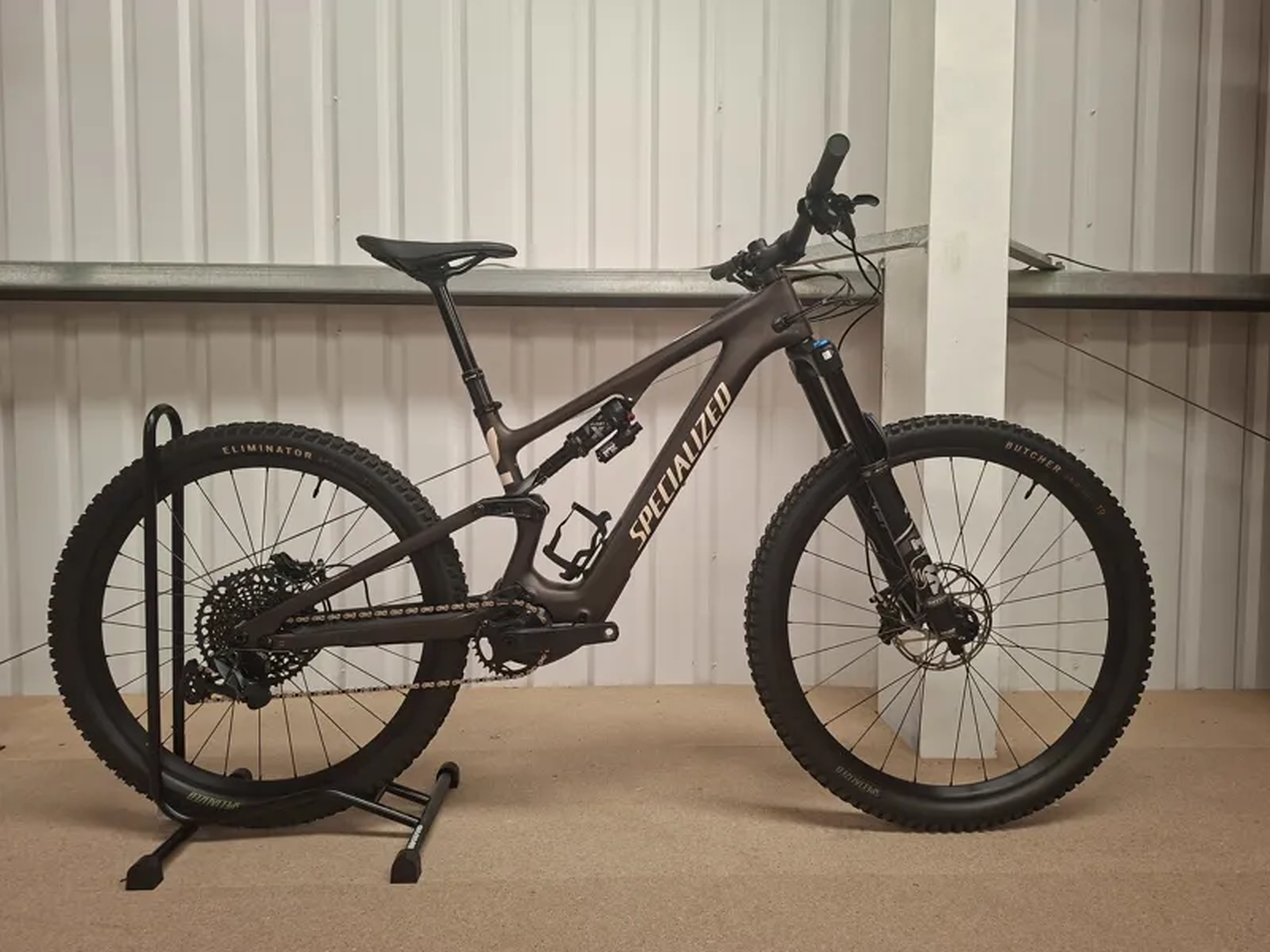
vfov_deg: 58.9
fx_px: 844
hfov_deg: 73.9
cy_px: 476
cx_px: 635
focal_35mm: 23
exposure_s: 1/33
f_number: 1.8
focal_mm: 5.54
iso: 400
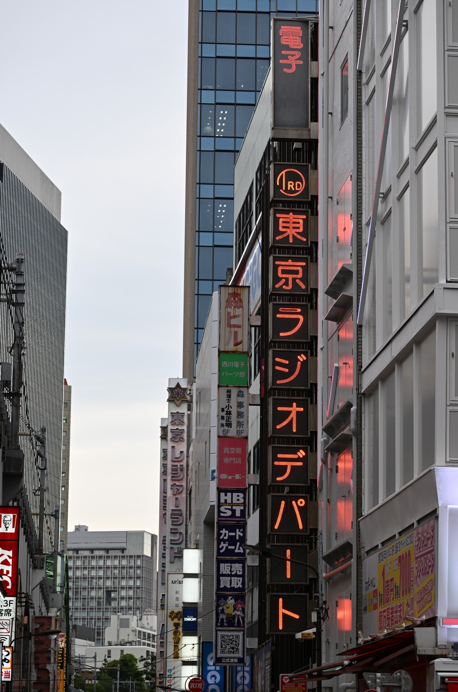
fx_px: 1936
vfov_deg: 20.2
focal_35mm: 101
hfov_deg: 13.5
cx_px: 229
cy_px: 346
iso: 800
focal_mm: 101
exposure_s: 1/125
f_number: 6.3
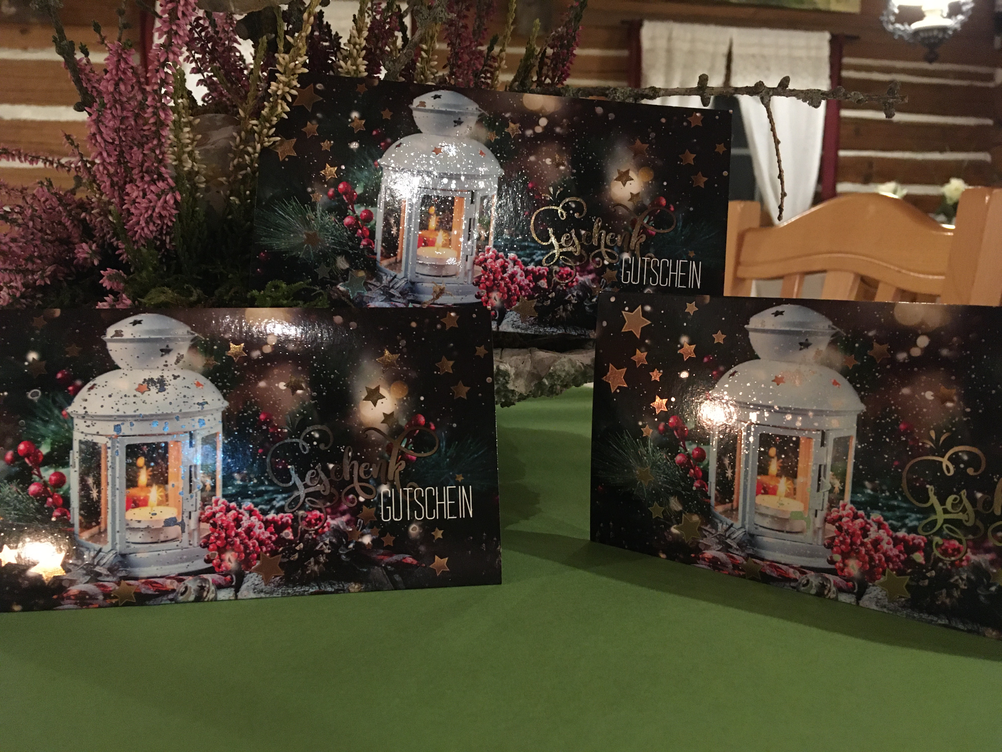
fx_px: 839
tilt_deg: -9.7
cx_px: 501
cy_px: 376
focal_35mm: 29
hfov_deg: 61.7
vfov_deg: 48.2
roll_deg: +0.2
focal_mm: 4.15
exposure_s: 1/17
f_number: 2.2
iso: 400
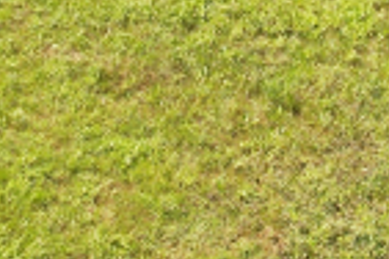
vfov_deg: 11.0
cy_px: -190
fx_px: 1264
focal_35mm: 117
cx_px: 320
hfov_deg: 17.3
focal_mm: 8.38
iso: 100
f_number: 2.8
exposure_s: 1/725
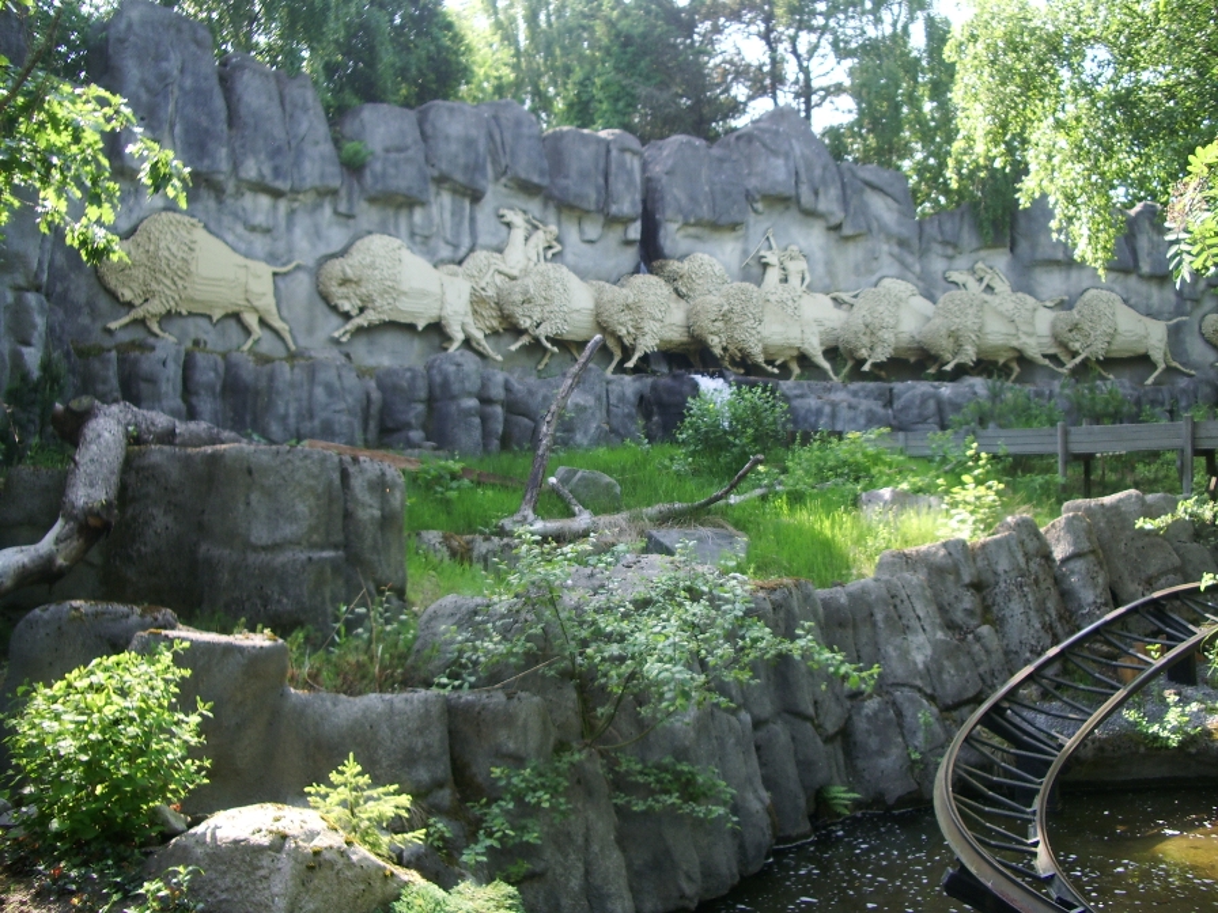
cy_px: 456
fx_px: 1232
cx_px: 609
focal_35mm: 35
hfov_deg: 52.6
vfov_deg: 40.7
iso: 50
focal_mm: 5.8
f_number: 2.6
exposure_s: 1/100
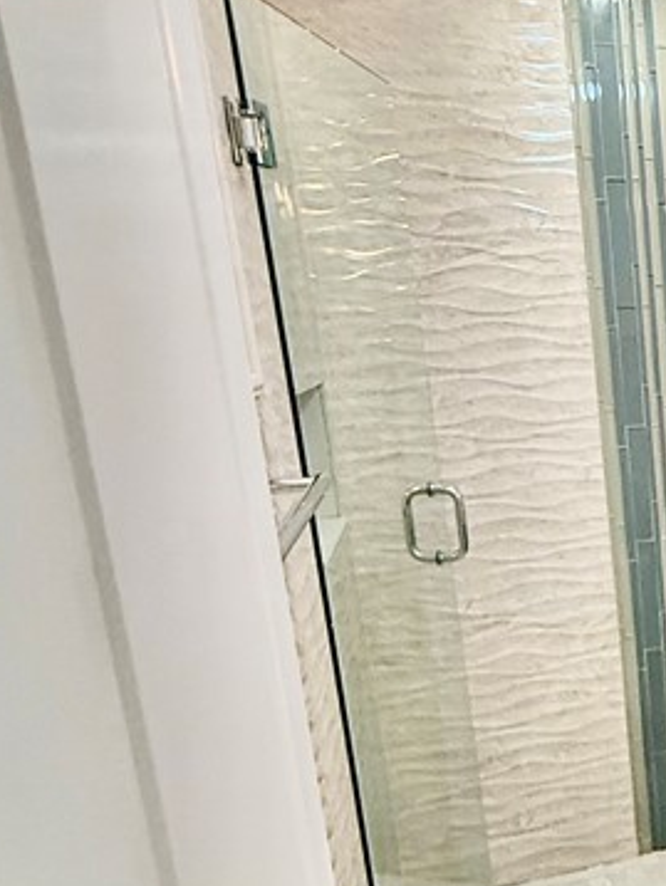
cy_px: 562
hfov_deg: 28.9
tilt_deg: -11.8
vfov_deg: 46.3
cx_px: 876
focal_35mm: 40
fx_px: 1025
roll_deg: +1.5
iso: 250
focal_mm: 2.22
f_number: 2.2
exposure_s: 1/120
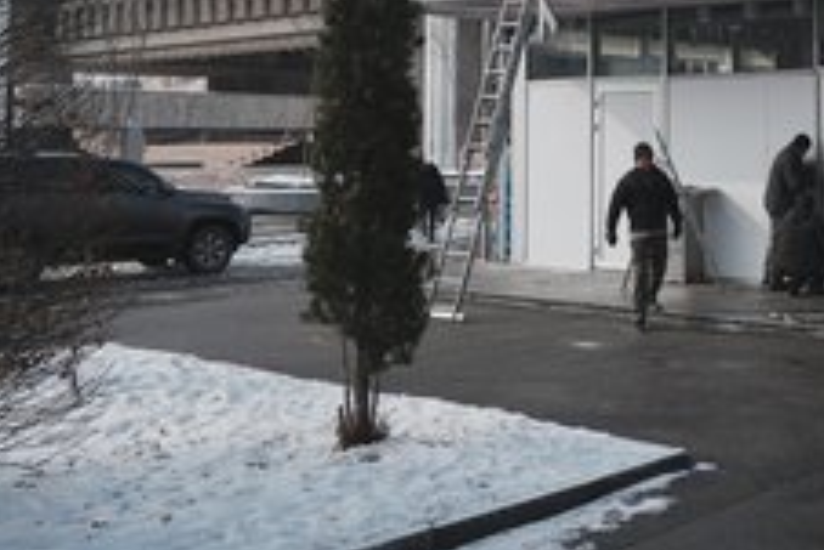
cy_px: 73
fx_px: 1214
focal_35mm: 53
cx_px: 726
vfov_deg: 24.9
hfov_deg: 35.5
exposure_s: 1/4000
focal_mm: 30
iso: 500
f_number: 5.6
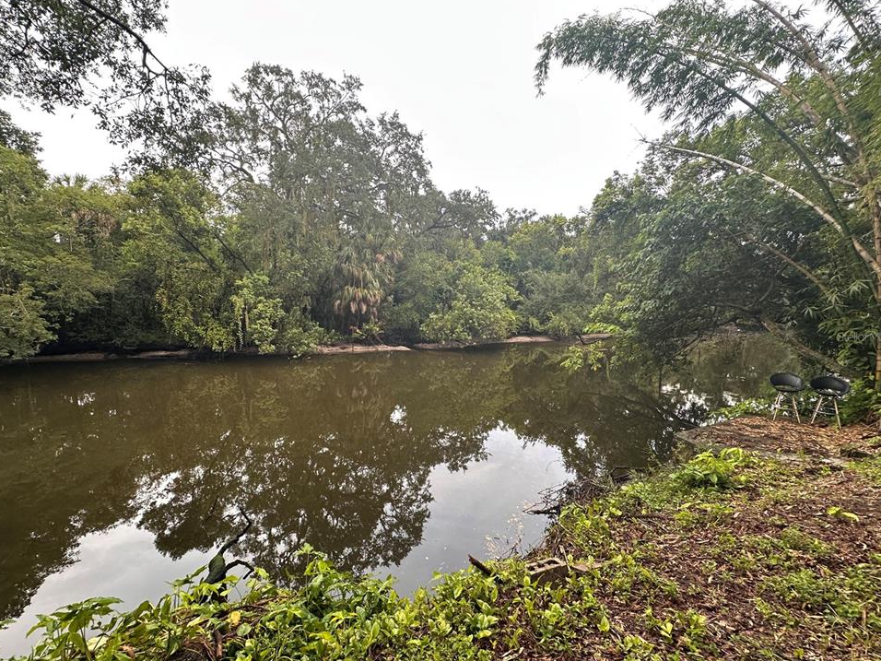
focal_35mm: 15
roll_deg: +0.1
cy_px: 336
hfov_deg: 98.1
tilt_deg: -5.8
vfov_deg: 81.7
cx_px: 421
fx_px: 382
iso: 100
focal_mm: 2.22
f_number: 2.2
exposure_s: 1/99
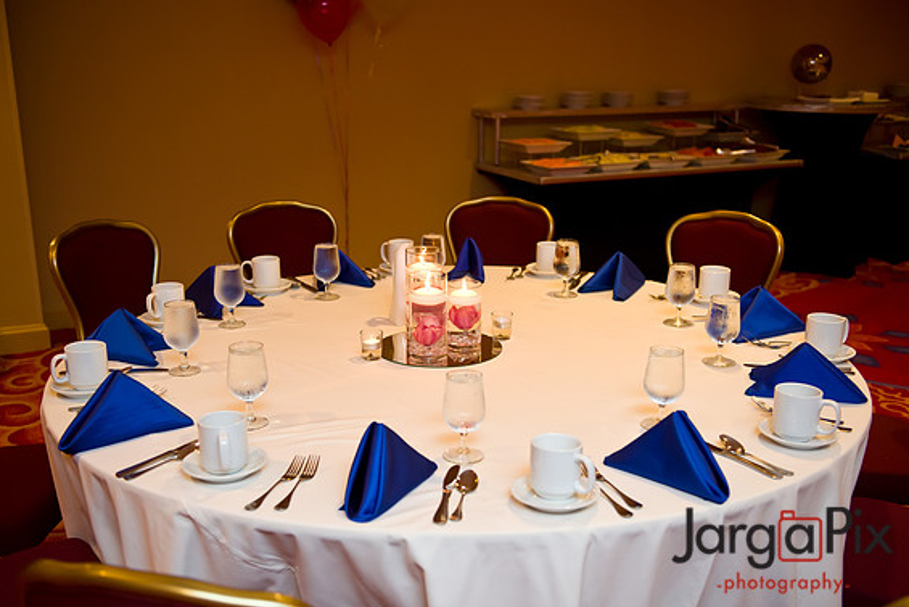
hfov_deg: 49.5
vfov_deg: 34.2
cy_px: 306
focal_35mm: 39
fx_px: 985
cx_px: 447
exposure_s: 1/125
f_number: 3.2
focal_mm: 38
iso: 1600
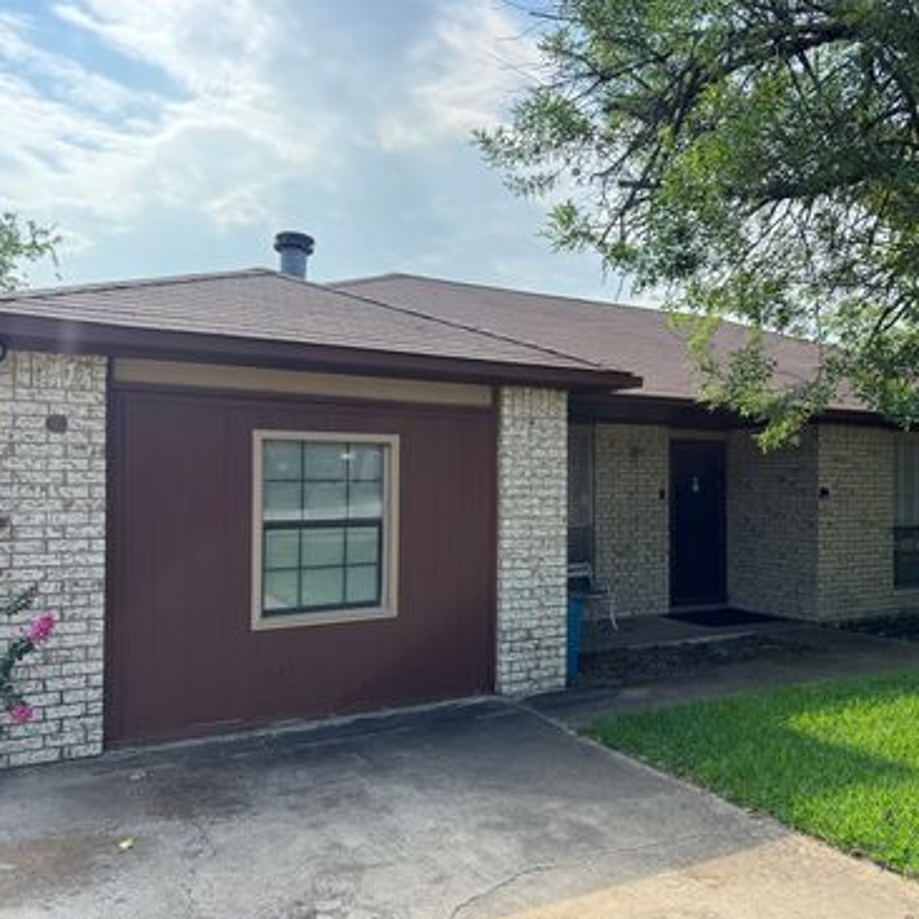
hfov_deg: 55.1
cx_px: 562
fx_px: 871
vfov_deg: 55.6
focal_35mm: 29
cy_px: 463
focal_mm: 6.76
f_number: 1.78
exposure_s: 1/1980
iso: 80
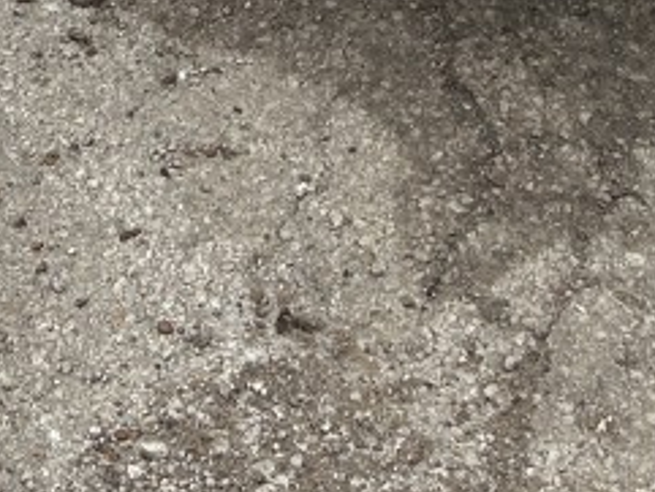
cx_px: 277
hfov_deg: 14.3
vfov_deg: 9.8
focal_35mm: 138
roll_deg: +1.3
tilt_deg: -22.4
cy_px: -584
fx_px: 2613
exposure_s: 1/1079
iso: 50
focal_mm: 5.7
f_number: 1.5
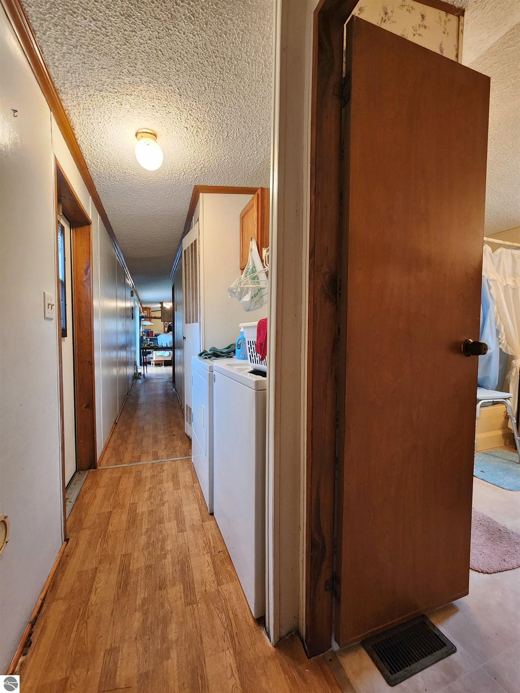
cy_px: 346
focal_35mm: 13
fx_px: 260
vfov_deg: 106.2
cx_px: 260
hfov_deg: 89.9
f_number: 2.2
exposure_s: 1/30
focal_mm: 2.2
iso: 320
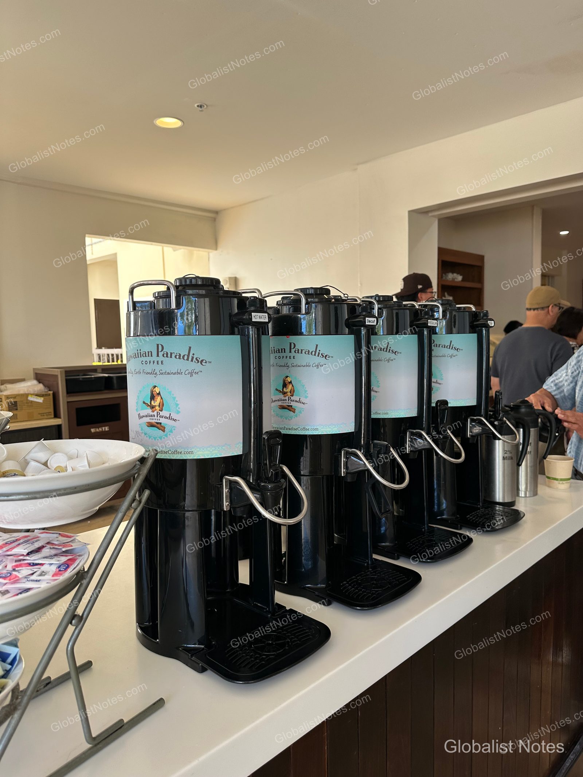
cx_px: 292
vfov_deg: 71.6
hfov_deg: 56.8
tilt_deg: -4.6
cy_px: 388
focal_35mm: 24
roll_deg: -0.3
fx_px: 539
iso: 80
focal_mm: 6.86
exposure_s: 1/175
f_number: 1.78
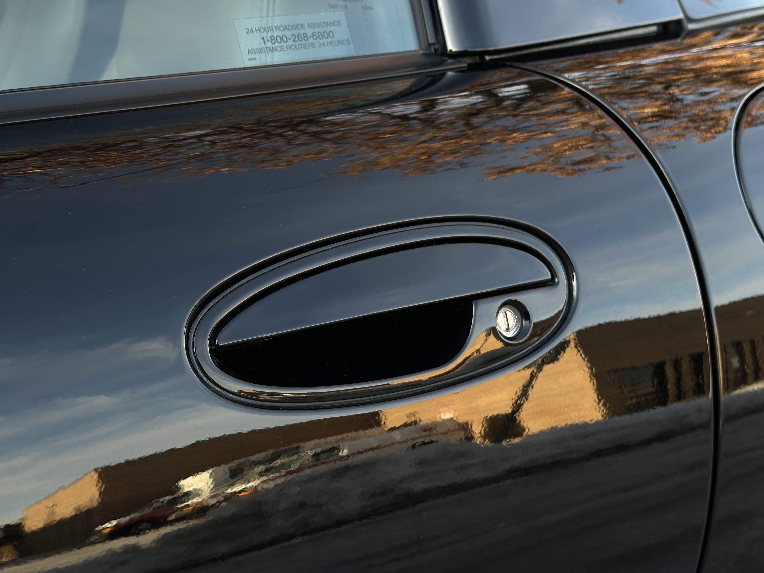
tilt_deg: -16.4
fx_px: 1059
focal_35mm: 48
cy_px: 286
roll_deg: -3.6
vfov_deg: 30.3
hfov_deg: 39.7
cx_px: 382
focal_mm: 6.86
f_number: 1.78
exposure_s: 1/281
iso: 64
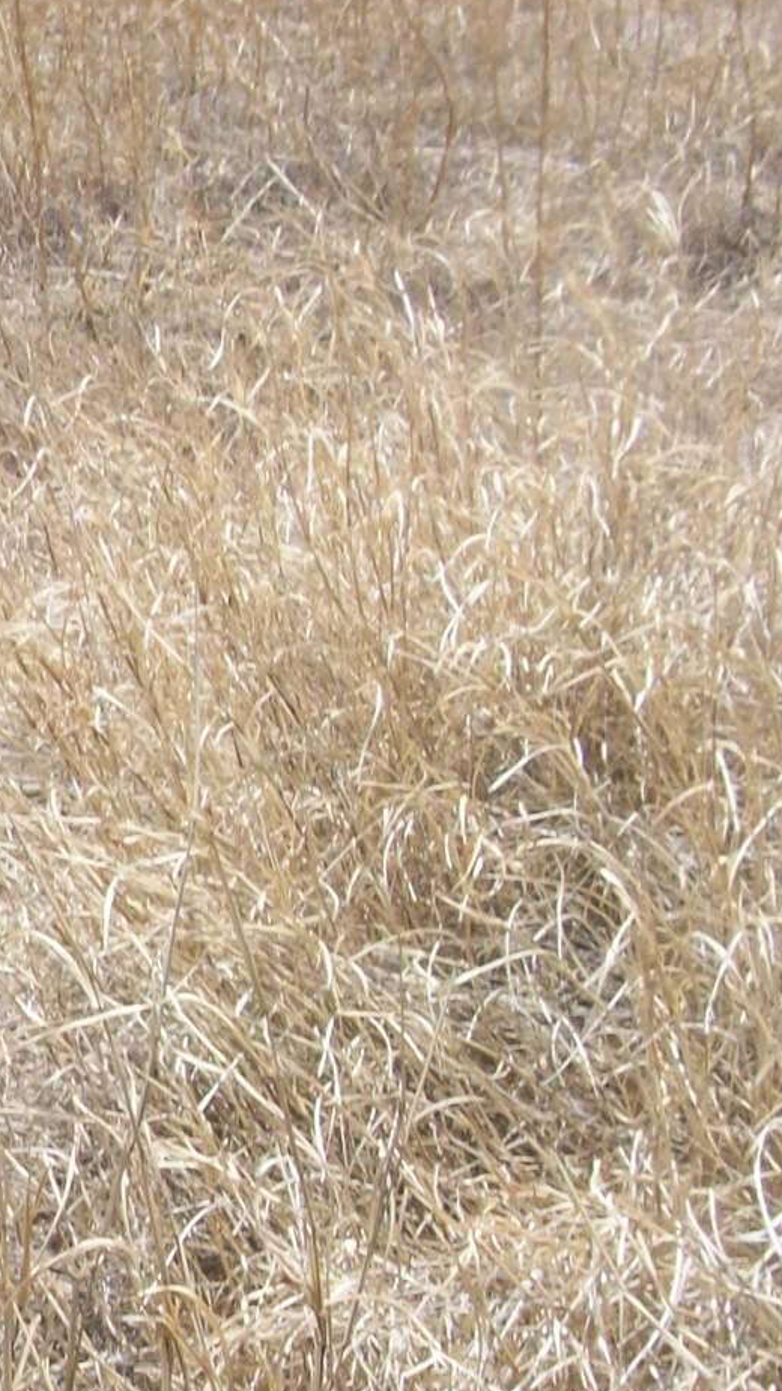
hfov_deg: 13.7
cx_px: -466
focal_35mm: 82
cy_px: 774
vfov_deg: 25.9
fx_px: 3024
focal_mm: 5.7
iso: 64
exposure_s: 1/241
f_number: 5.5
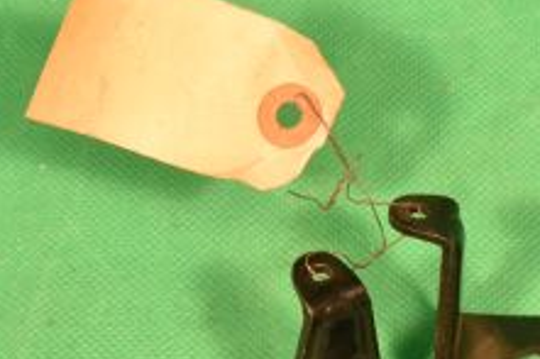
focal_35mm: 171
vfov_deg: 8.0
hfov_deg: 11.9
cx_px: 535
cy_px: 388
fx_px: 2563
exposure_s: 1/60
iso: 1250
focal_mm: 42
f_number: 14
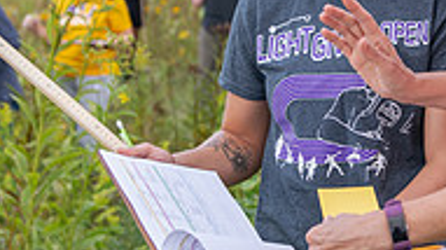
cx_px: 404
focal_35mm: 121
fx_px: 1430
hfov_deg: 17.5
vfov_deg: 9.9
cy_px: 11
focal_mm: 38
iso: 100
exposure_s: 1/400
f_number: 3.2
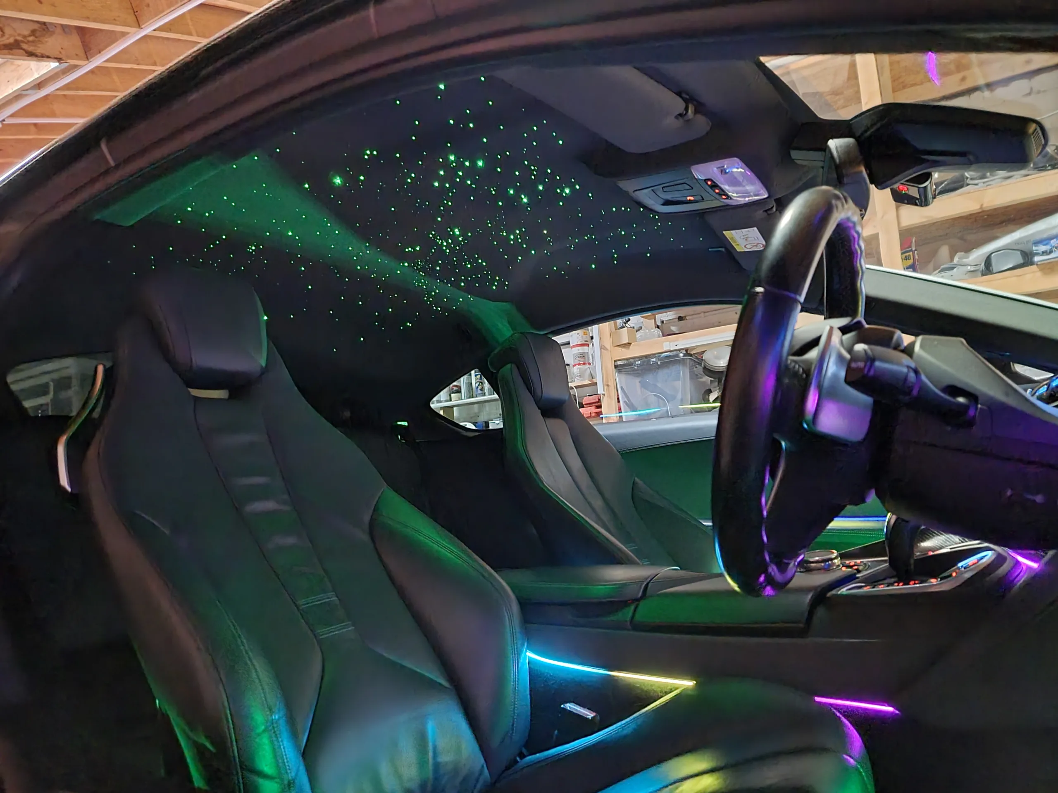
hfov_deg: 71.6
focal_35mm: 24
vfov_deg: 56.8
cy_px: 396
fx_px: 734
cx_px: 529
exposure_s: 1/10
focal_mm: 6.7
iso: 2000
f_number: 1.8
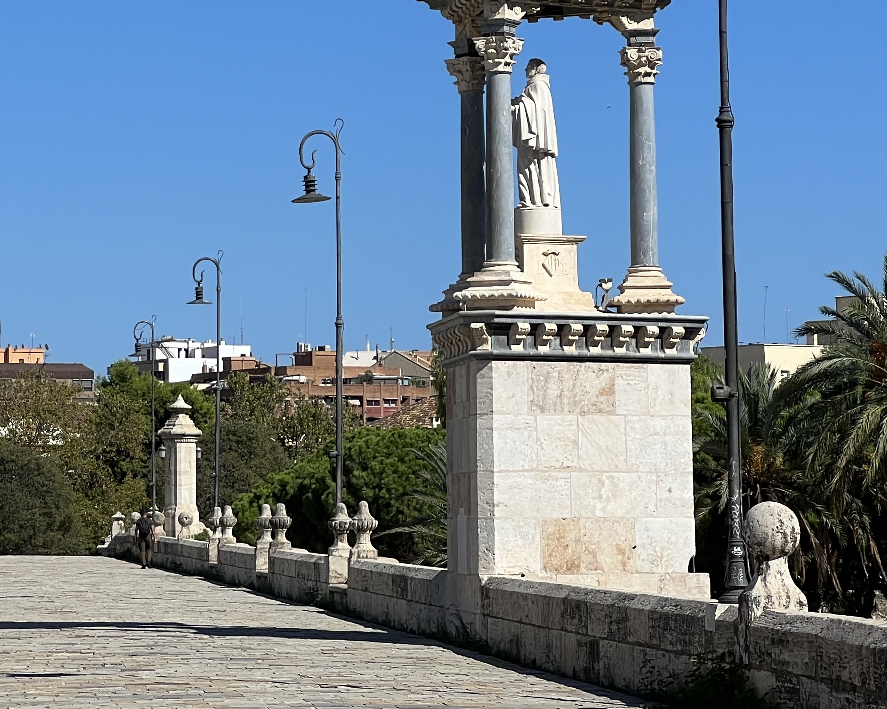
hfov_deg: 12.6
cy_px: 200
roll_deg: +0.8
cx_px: 85
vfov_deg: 10.1
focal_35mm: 152
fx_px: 3990
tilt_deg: +4.9
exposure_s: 1/1220
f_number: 2.8
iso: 32
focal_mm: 9
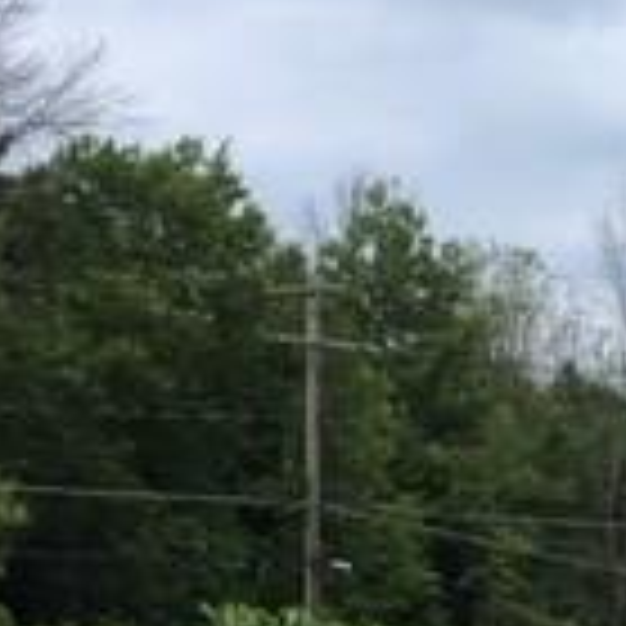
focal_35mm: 118
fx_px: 2414
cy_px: 820
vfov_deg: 14.2
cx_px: 748
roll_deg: -2.8
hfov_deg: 14.3
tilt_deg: -2.3
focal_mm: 4.15
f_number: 2.2
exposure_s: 1/810
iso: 25
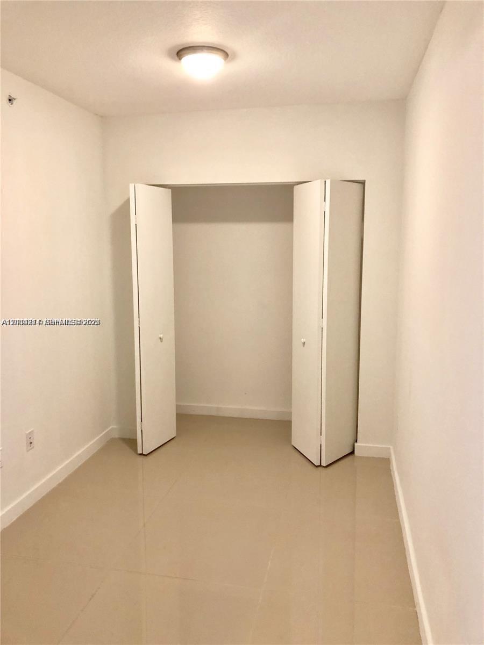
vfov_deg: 63.4
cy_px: 322
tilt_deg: -7.8
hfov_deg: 49.7
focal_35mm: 28
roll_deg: +0.3
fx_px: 522
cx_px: 242
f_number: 1.8
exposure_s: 1/15
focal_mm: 3.99
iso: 40
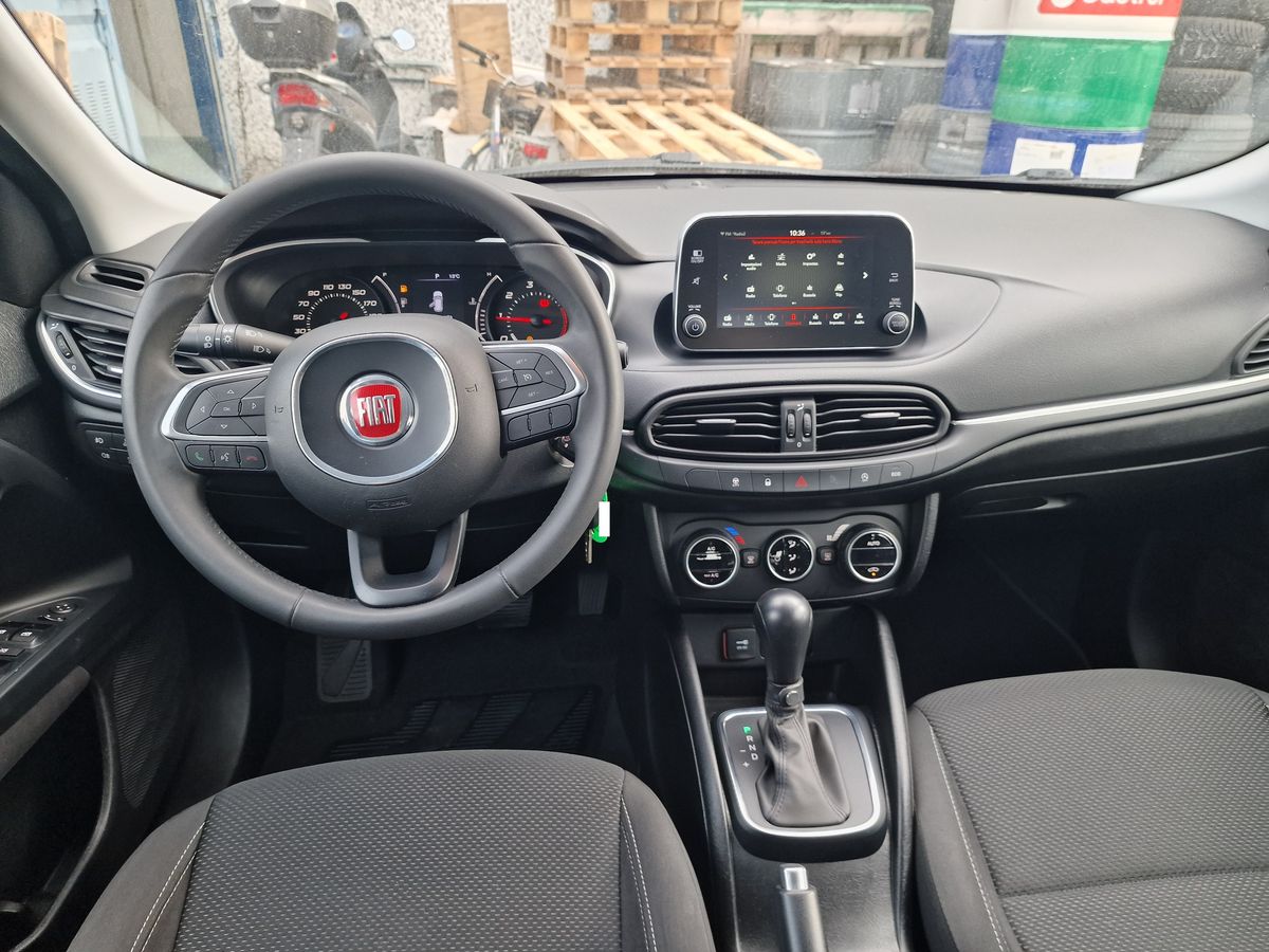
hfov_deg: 73.9
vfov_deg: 58.9
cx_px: 634
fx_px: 843
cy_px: 476
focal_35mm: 23
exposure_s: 1/180
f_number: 1.8
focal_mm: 6.4
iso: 100
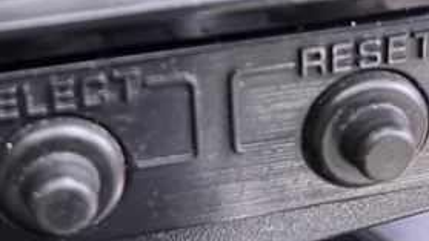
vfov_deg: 16.3
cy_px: -78
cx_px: 111
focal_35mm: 70
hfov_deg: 29.7
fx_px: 796
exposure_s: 1/60
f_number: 1.8
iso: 100
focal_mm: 3.99
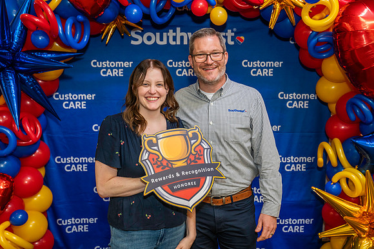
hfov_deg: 49.9
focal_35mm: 39
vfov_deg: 34.5
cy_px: 124
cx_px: 187
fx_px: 402
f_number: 4
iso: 1250
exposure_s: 1/160
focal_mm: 38
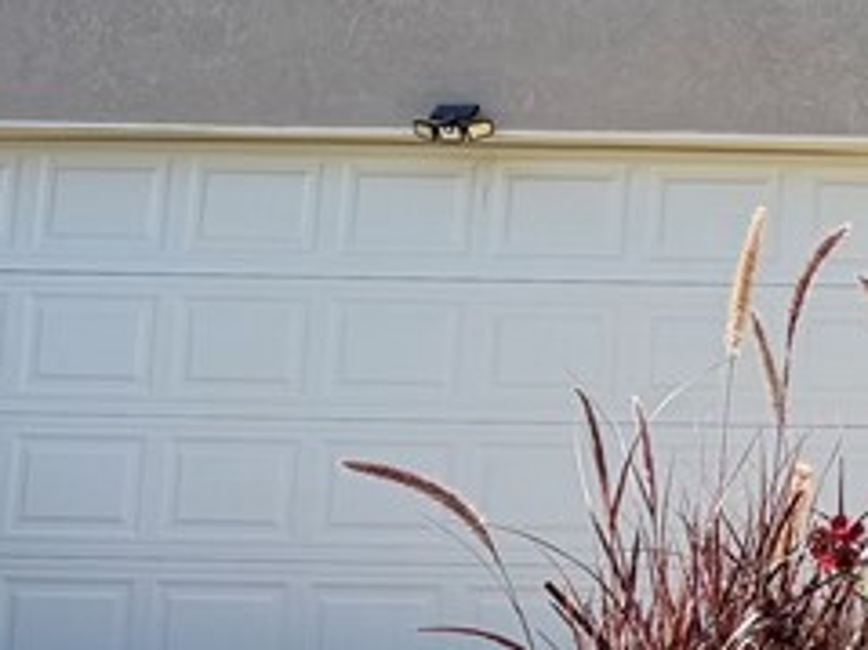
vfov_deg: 14.3
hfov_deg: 16.6
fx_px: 2581
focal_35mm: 103
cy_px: 192
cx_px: 1464
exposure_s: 1/1522
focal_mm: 6.76
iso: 80
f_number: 1.78
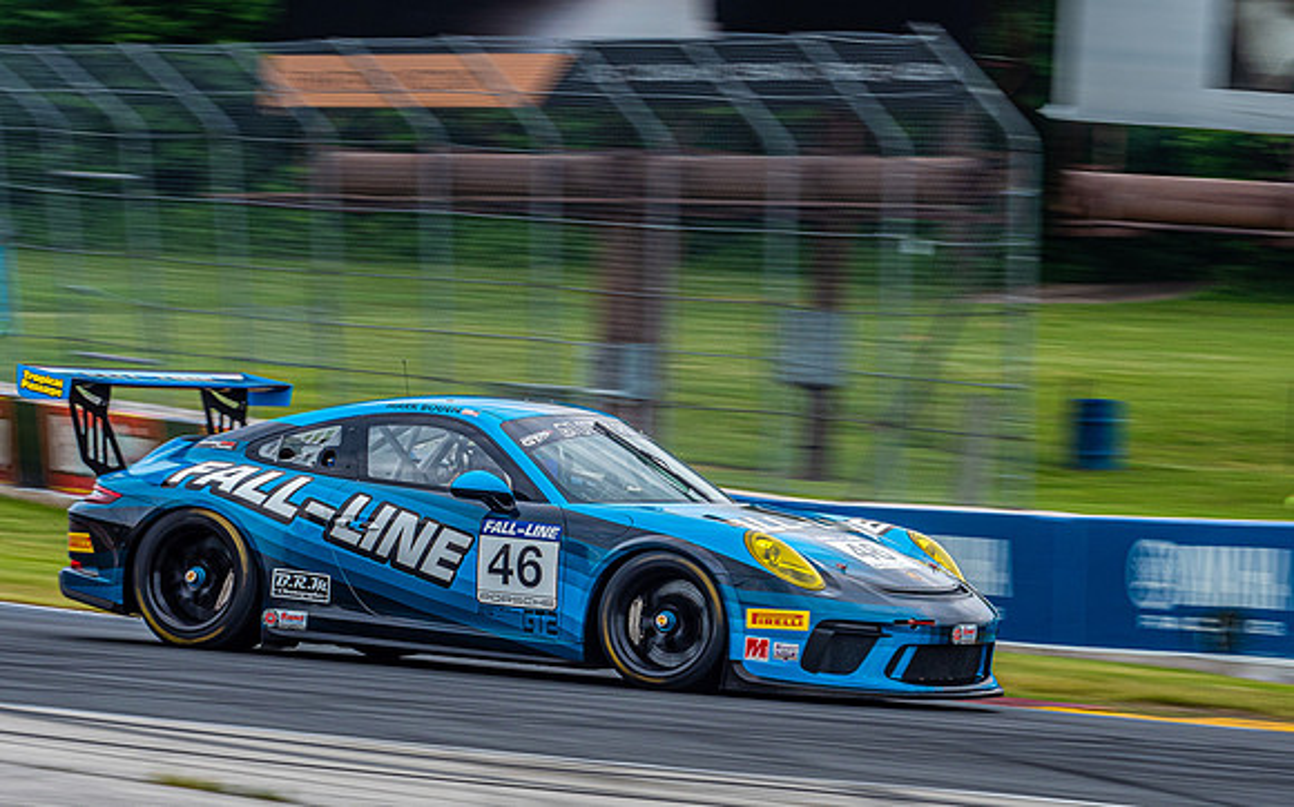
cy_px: 533
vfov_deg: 5.6
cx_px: 630
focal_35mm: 234
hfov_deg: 9.0
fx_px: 8233
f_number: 9
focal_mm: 100
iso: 200
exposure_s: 1/125
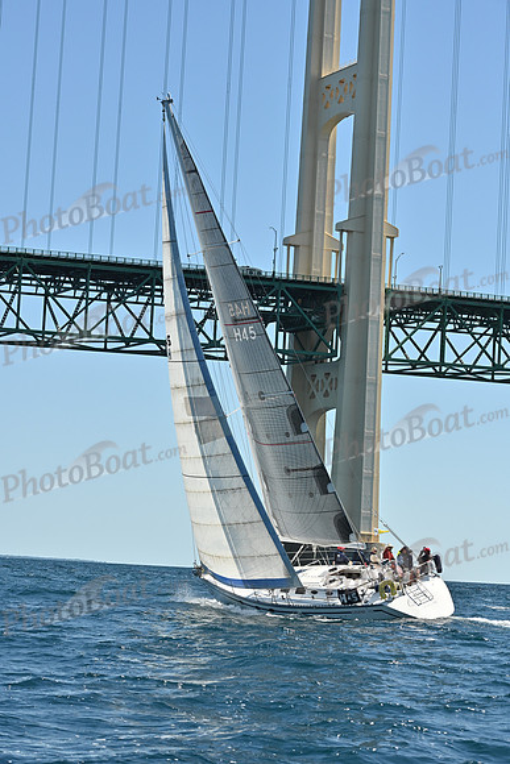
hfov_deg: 14.9
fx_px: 1954
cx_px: 255
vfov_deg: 22.1
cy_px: 382
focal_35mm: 92
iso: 320
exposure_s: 1/1000
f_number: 9
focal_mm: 92
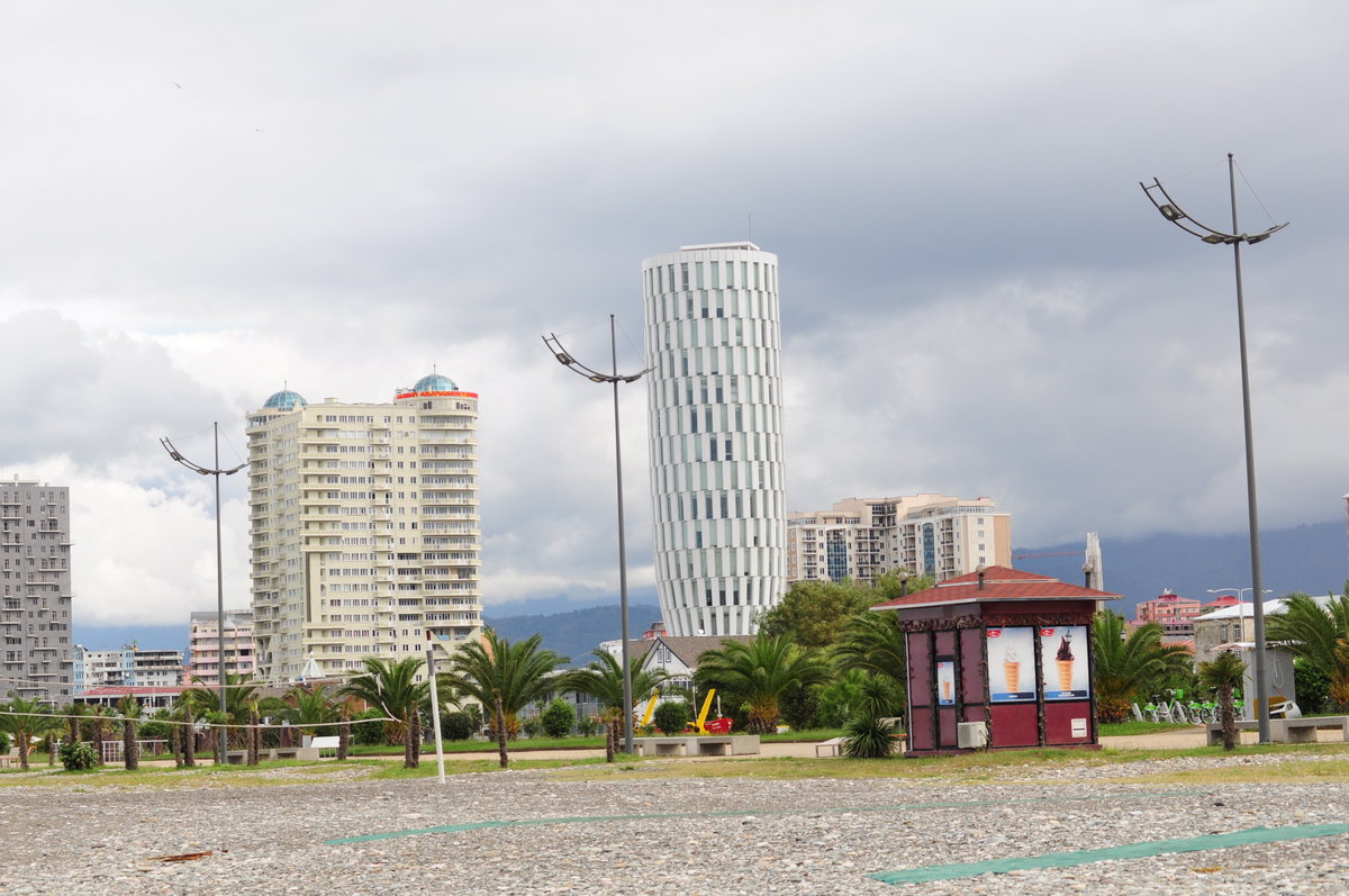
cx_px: 674
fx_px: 3368
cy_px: 448
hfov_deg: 22.6
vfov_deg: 15.2
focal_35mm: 90
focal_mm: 60
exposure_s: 1/1000
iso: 320
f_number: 6.3
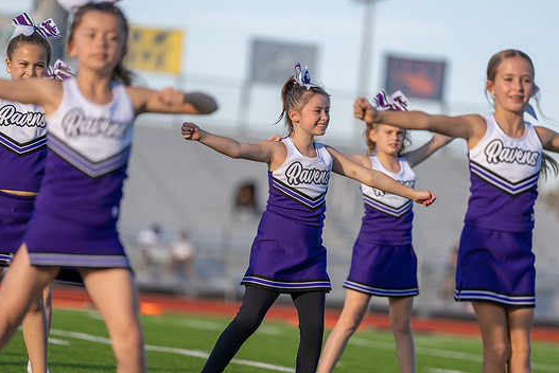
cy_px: 198
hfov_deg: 9.4
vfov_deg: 6.3
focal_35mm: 220
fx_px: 3418
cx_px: 277
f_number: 2.8
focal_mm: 200
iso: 100
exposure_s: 1/1000
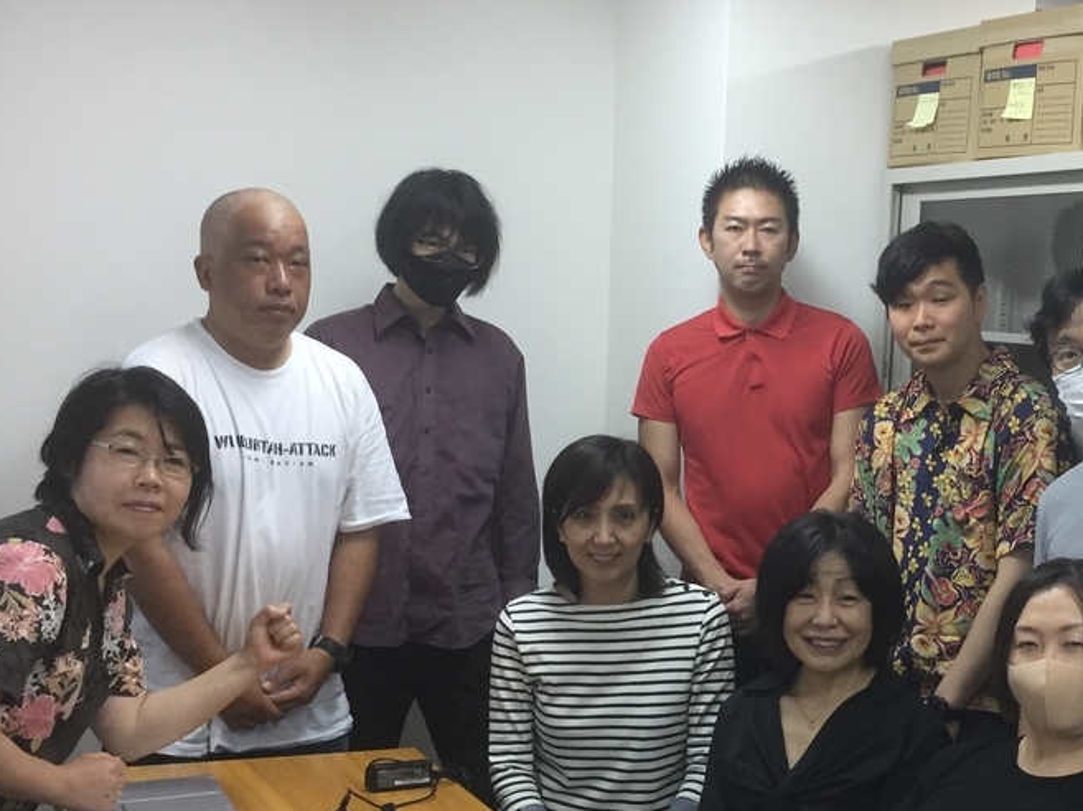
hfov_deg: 35.4
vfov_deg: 27.3
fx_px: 1657
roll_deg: -4.4
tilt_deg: -8.1
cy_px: 556
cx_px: 808
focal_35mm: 53
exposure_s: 1/30
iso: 50
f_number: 2.2
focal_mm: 4.15
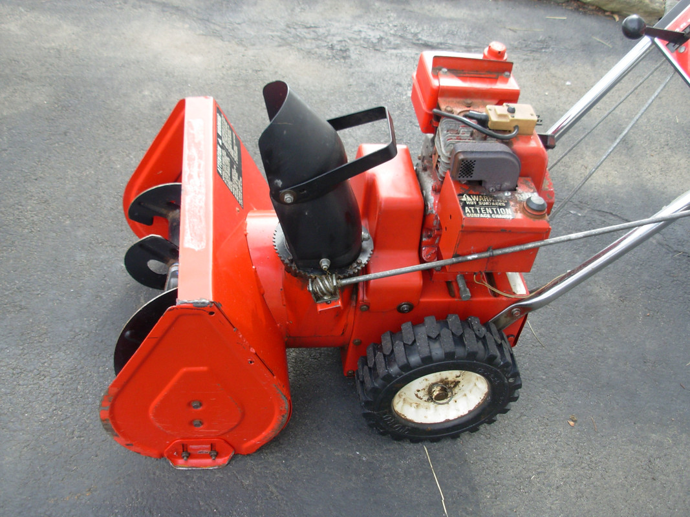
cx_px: 345
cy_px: 258
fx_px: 757
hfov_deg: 49.0
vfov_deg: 37.7
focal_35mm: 38
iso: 50
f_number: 2.9
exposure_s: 1/83
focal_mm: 6.3
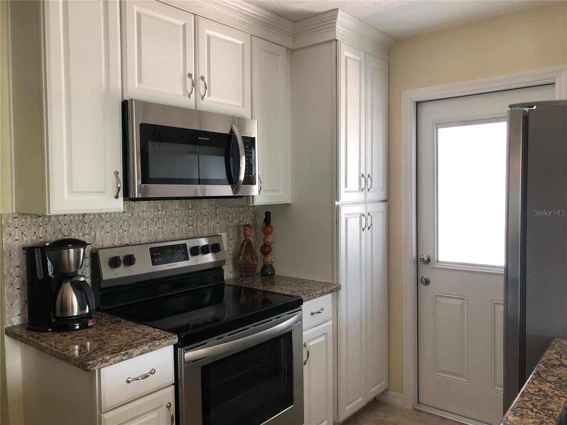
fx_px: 459
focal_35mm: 28
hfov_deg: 63.4
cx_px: 284
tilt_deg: -3.8
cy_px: 212
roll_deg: +0.4
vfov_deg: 49.7
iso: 40
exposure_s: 1/24
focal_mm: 3.99
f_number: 1.8
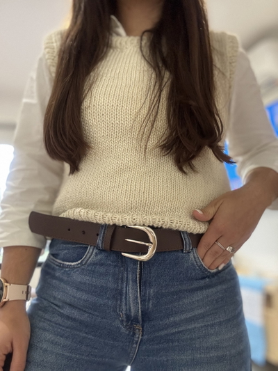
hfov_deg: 46.8
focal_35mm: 30
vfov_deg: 60.0
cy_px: 186
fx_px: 321
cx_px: 139
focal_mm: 2.69
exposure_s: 1/40
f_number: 1.9
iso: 320
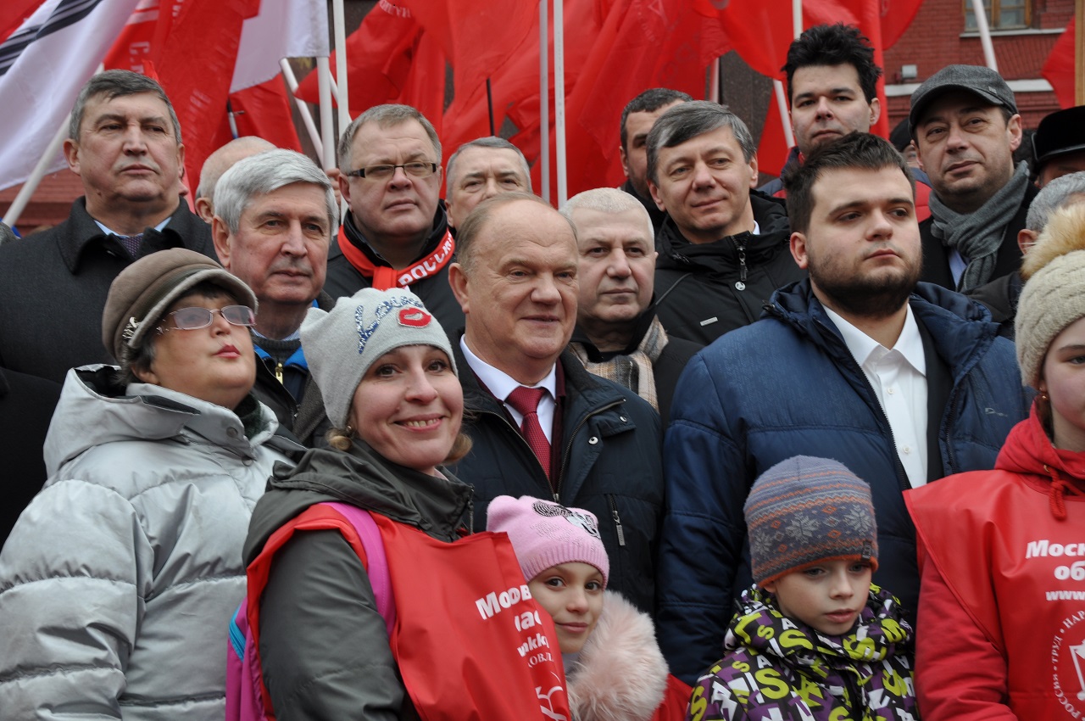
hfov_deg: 26.0
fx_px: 2348
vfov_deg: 17.4
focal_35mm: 78
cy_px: 360
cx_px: 542
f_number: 10
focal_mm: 52
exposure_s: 1/100
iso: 200
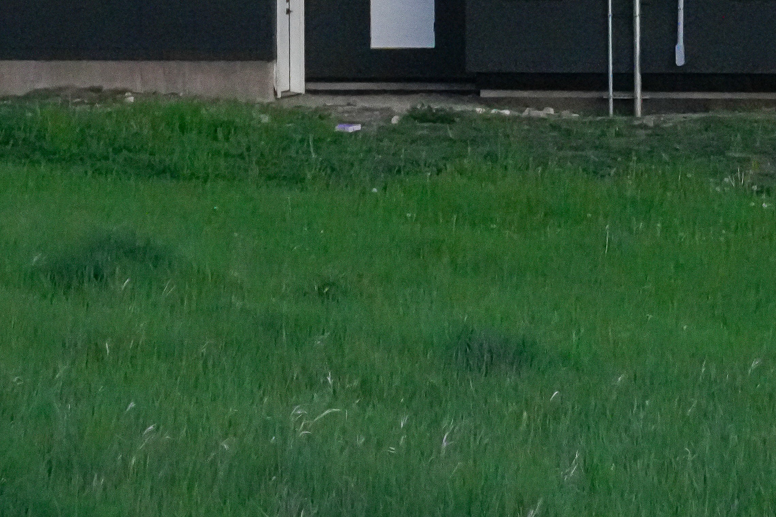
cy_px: -170
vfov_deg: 8.7
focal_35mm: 155
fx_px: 3341
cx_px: 706
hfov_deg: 13.1
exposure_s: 1/2500
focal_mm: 38
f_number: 5.6
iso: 6400
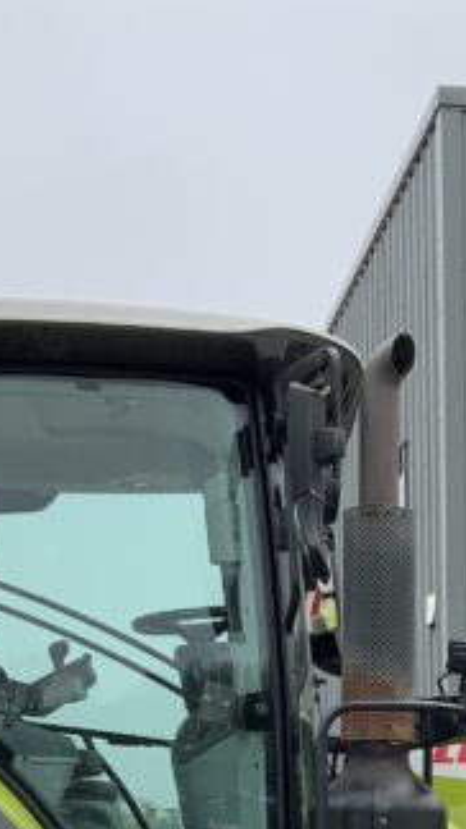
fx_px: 2199
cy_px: 811
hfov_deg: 12.0
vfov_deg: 20.7
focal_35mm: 100
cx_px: 412
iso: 16
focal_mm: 3
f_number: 1.8
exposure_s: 1/599
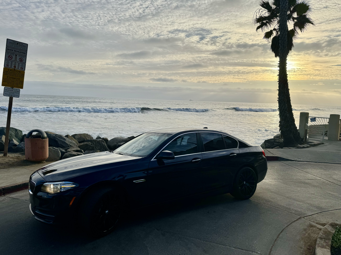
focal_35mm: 24
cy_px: 128
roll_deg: -3.4
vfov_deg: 56.8
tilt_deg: -1.3
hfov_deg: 71.6
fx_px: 236
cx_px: 170
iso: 80
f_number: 1.78
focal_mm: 6.76
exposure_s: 1/3802
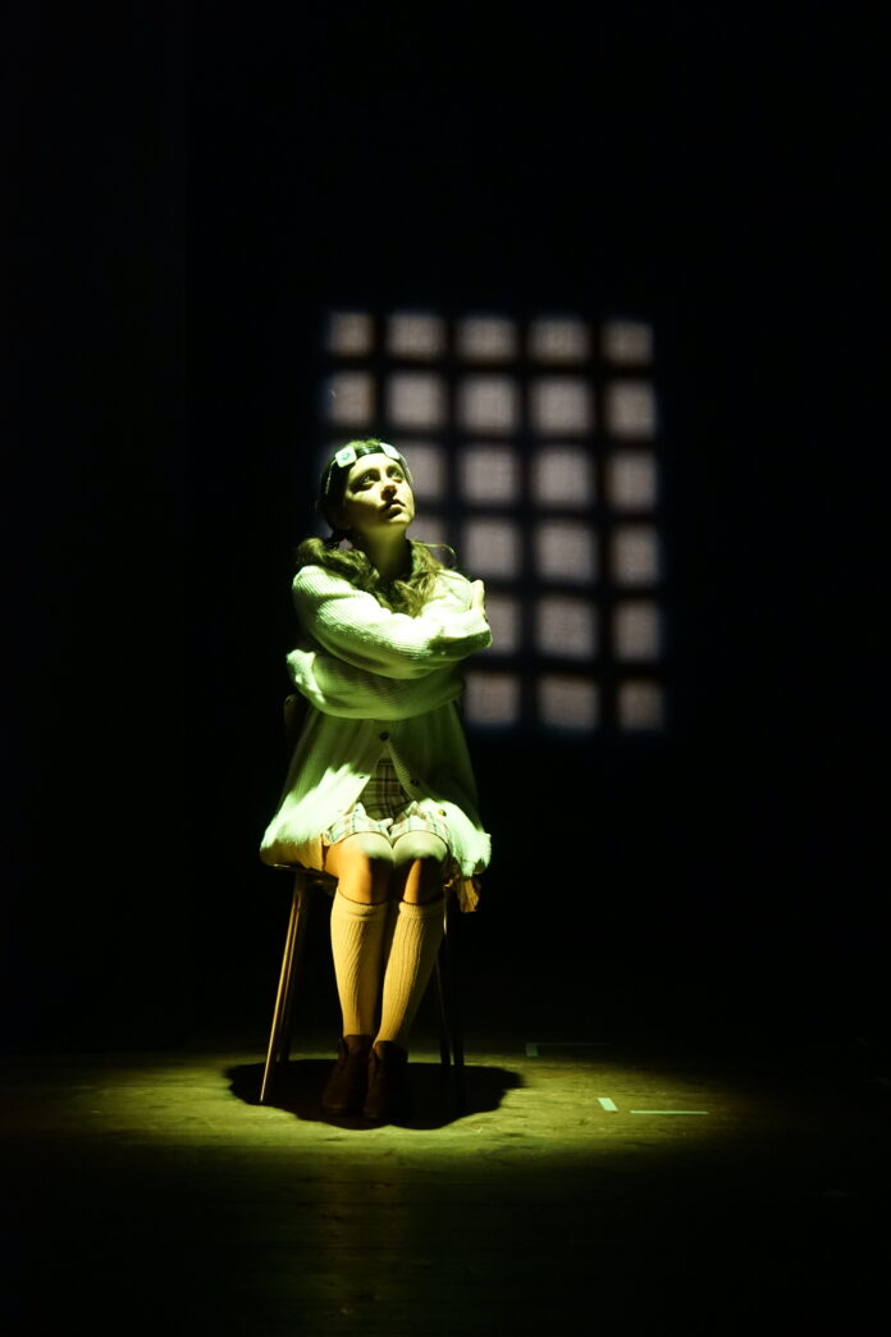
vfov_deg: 30.1
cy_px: 668
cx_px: 446
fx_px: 2487
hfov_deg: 20.3
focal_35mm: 67
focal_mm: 67
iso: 6400
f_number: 5.6
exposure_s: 1/80
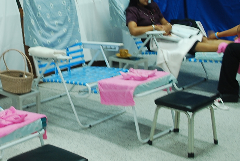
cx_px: 41
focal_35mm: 79
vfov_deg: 17.2
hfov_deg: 25.1
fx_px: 527
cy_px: 34
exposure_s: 1/10
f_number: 4.5
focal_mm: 22
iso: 200
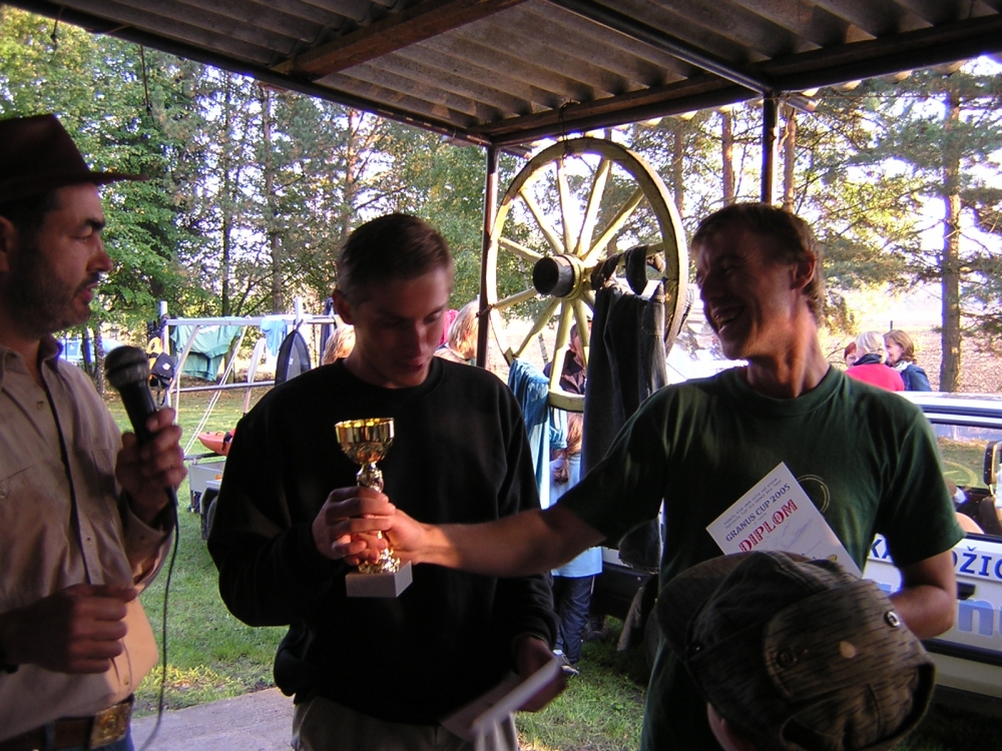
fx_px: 1042
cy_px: 376
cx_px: 501
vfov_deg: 39.7
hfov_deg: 51.4
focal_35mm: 36
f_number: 2.6
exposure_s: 1/35.6
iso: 100
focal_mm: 4.7
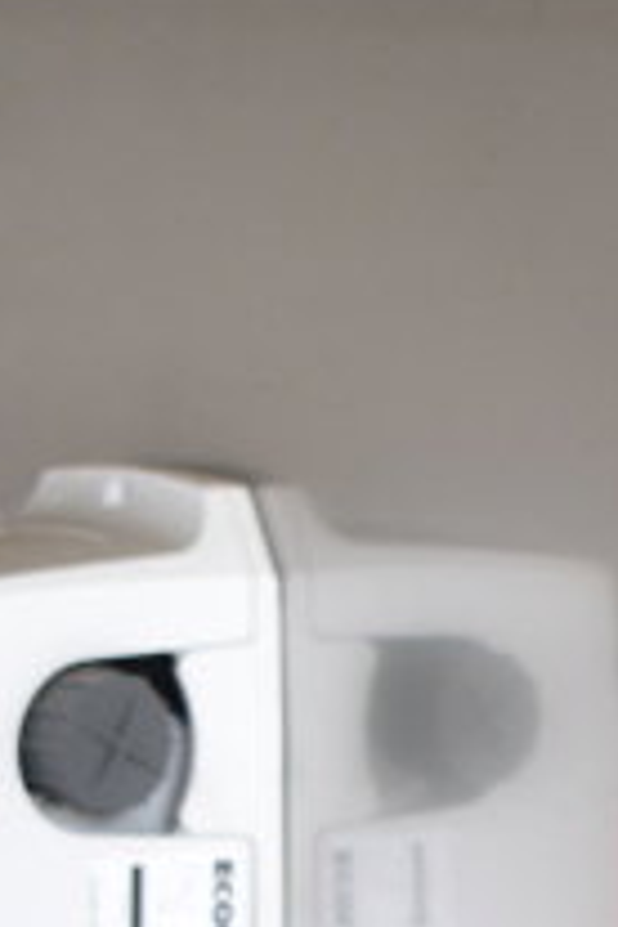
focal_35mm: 252
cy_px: 1485
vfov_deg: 8.0
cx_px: 1075
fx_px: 6488
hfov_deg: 5.4
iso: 720
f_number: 4.8
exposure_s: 1/60
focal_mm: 38
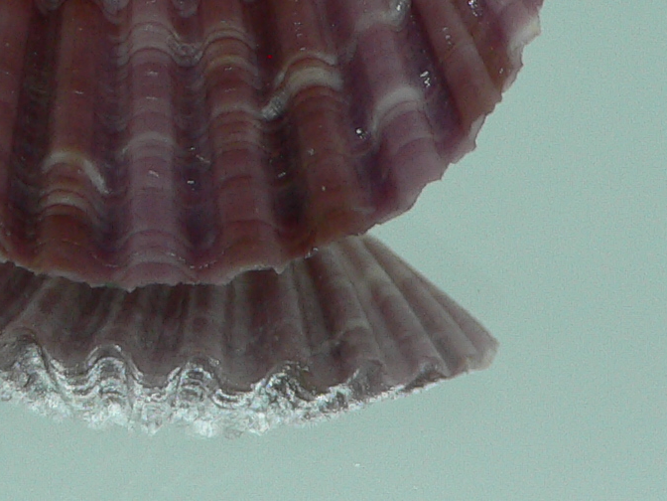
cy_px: -91
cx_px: 158
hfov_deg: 18.6
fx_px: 2023
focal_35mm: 105
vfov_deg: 13.7
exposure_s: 1/60
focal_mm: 4.6
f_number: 2.8
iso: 80
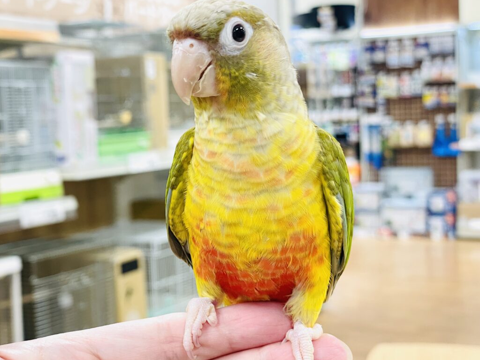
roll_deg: +4.5
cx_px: 221
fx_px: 846
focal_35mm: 61
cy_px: 177
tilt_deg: -4.1
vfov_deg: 24.0
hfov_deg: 31.7
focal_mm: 6
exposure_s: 1/99
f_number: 2
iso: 125
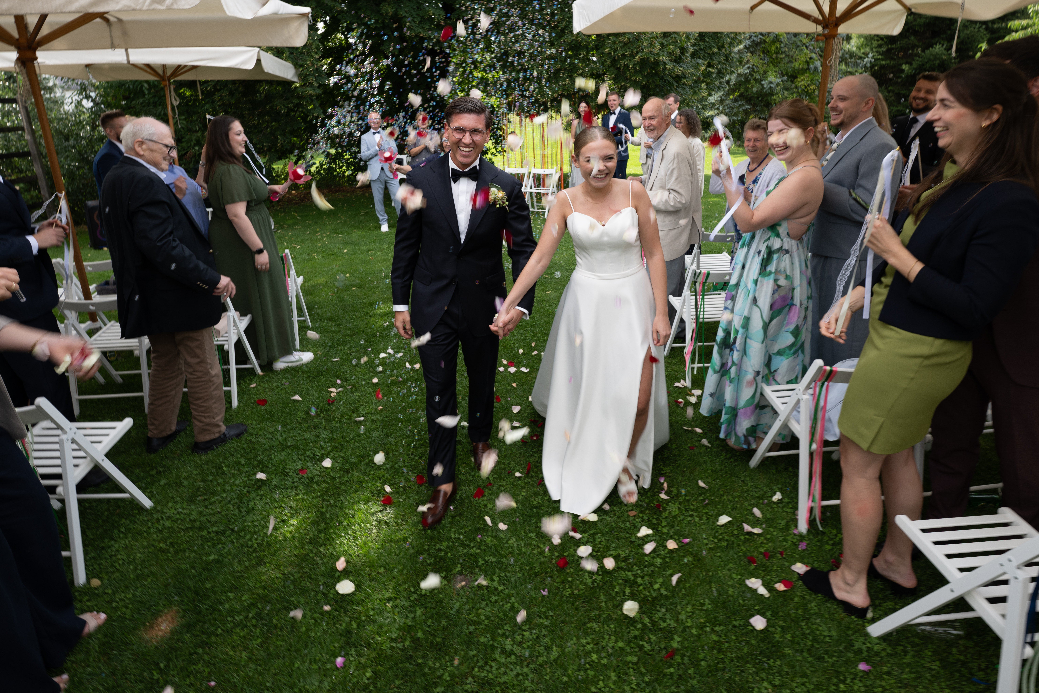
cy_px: 264
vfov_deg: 63.7
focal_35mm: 19
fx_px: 548
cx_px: 512
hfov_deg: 86.9
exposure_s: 1/80
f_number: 5.6
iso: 100
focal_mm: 14
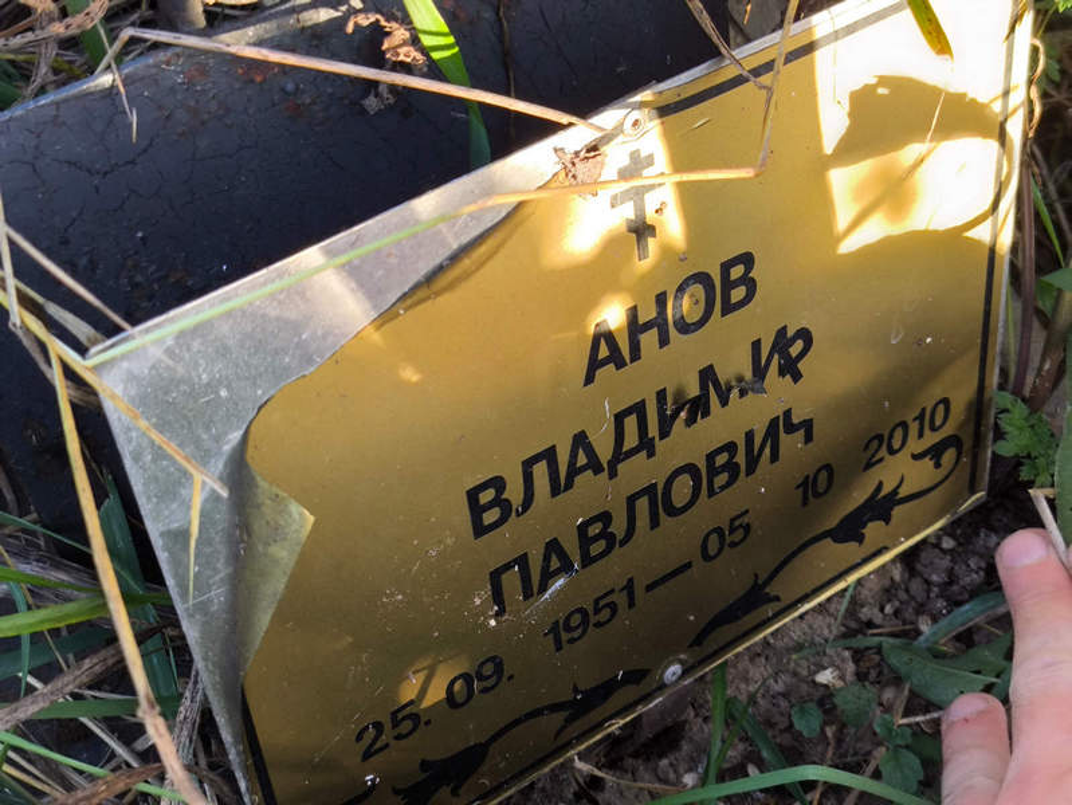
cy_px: 402
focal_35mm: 50
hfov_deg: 38.2
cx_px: 536
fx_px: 1549
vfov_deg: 29.1
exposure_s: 1/100
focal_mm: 4.71
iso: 80
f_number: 1.7
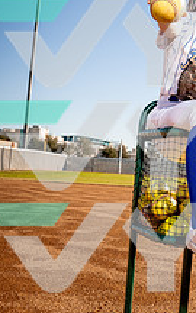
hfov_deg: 24.1
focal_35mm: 51
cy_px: 146
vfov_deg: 39.6
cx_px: 199
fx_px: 436
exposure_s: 1/250
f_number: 5.6
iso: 100
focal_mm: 24
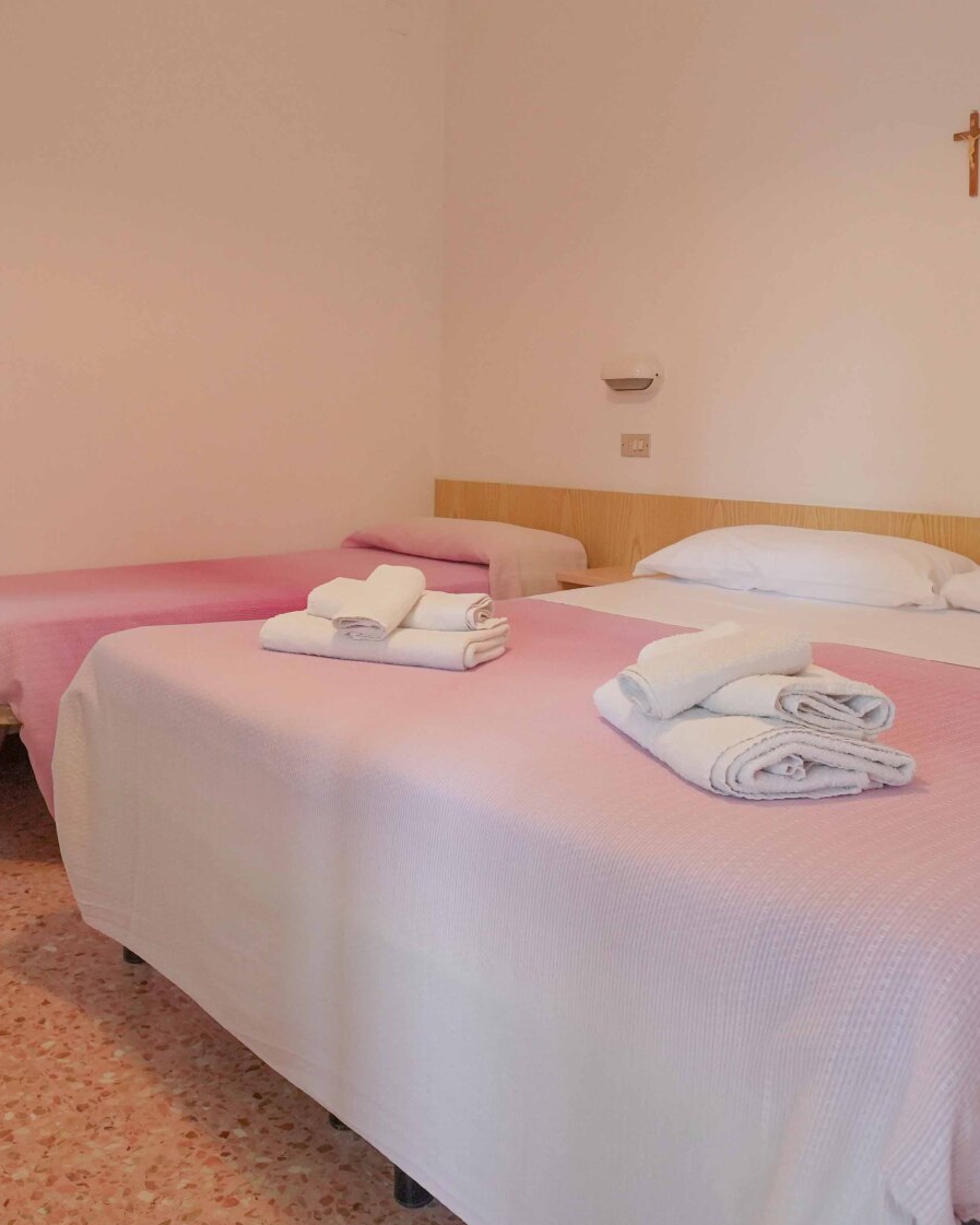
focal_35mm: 30
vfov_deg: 58.1
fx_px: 1088
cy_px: 470
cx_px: 462
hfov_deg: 48.5
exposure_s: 1/100
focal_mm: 14
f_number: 4
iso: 2000
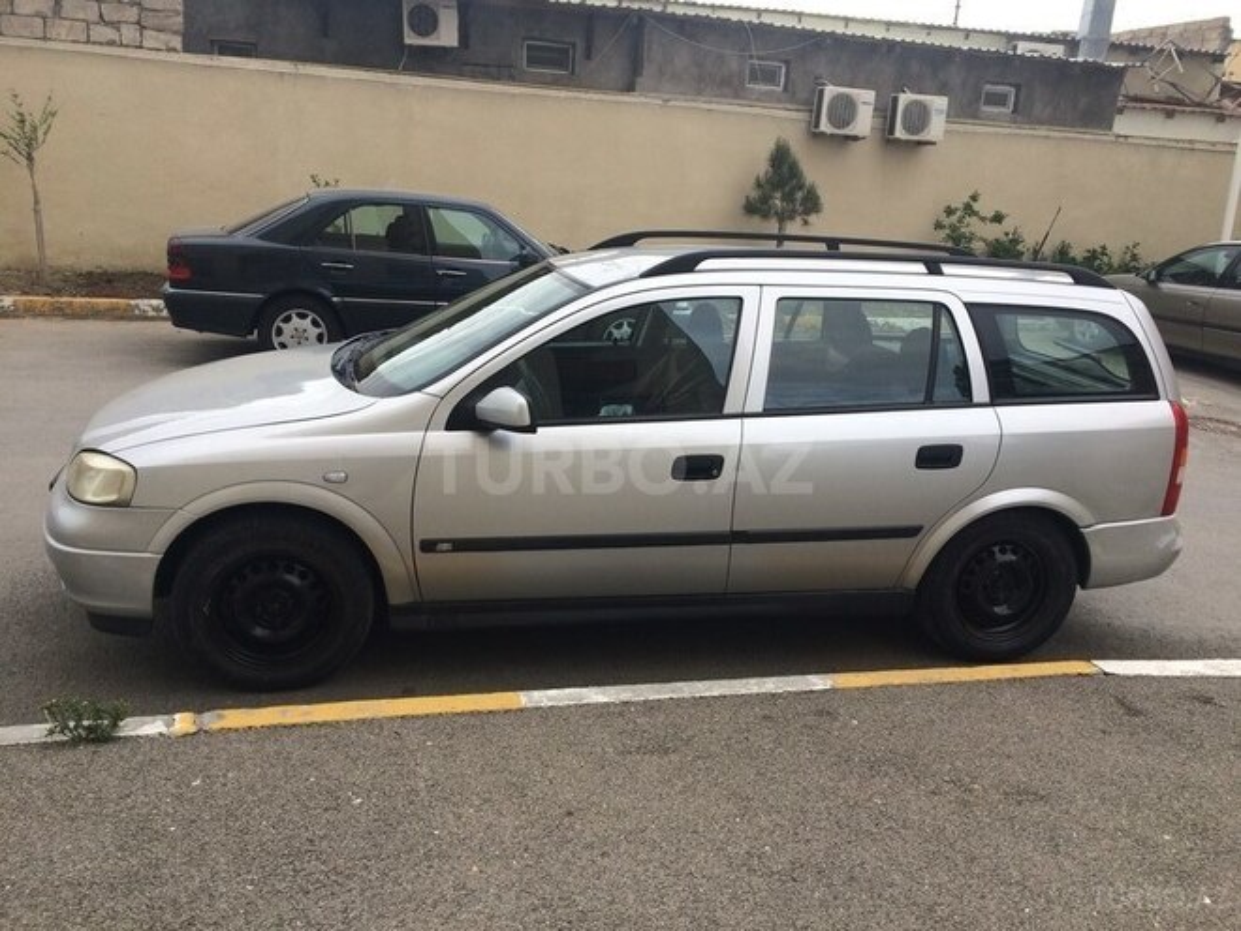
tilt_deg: -15.9
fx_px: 1040
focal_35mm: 29
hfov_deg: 61.7
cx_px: 620
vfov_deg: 48.2
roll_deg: -3.1
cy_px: 466
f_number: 2.2
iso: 32
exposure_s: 1/376
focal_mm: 4.15
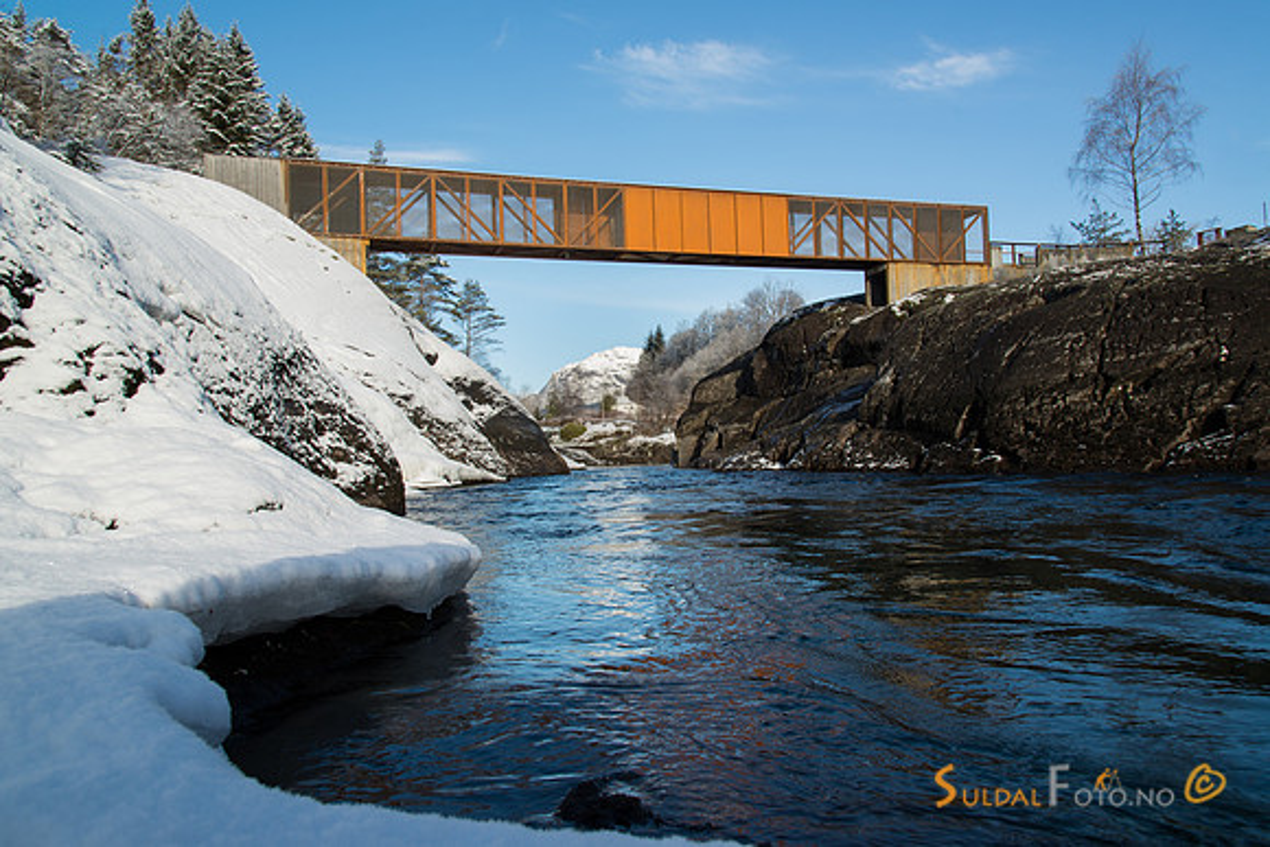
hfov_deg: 73.7
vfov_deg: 53.2
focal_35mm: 24
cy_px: 424
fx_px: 847
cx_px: 635
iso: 100
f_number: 13
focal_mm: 24
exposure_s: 1/60
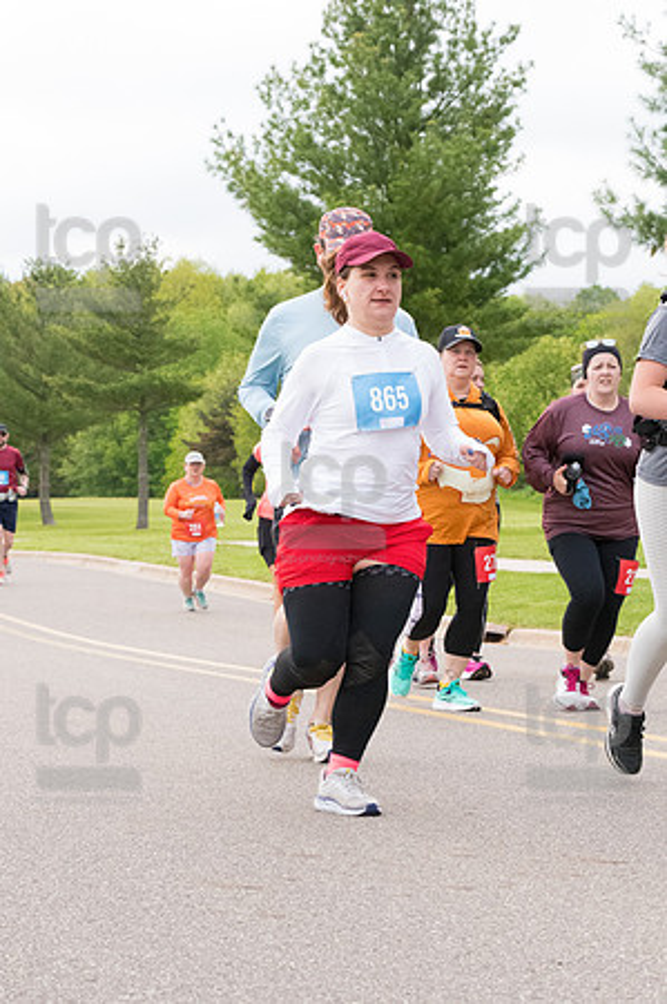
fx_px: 2925
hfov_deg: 13.0
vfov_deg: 19.5
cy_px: 502
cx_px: 334
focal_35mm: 105
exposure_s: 1/1600
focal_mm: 70
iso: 4000
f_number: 7.1
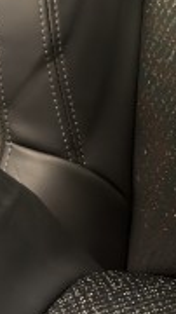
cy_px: -12
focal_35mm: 149
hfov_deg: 7.8
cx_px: 354
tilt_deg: -67.1
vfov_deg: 14.2
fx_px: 1239
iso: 640
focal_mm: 6.76
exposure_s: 1/30
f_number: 1.78
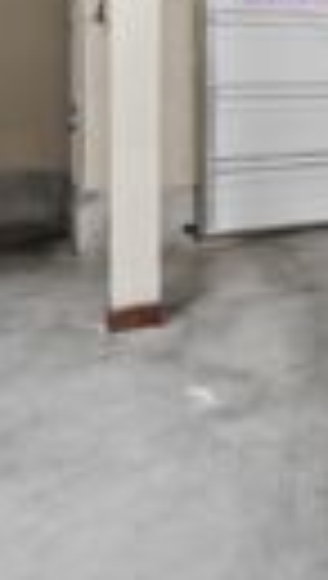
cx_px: 710
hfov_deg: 16.1
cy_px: 65
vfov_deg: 37.4
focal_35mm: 52
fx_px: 800
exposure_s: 1/3
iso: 3200
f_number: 7.1
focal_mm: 16
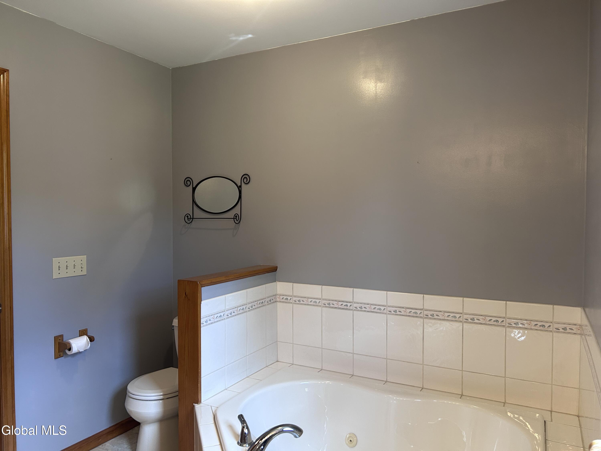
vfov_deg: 53.1
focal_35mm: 26
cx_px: 300
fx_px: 451
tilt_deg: -1.8
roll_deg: -0.1
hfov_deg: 67.3
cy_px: 226
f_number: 1.5
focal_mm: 5.7
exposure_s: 1/120
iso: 125
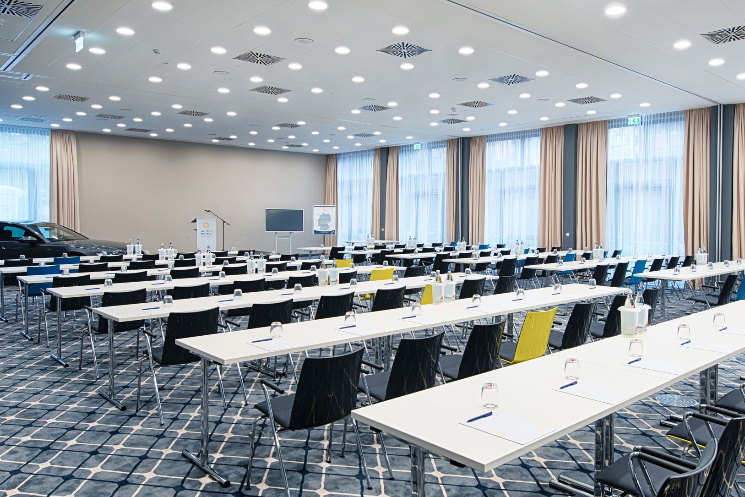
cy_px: 261
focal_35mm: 28
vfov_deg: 46.4
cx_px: 423
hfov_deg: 65.2
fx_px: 579
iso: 100
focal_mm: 19
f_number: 8
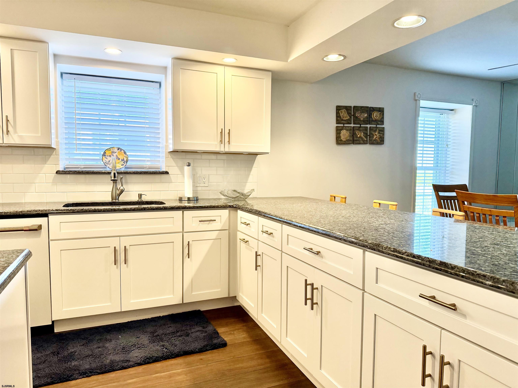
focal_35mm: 24
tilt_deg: -4.0
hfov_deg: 71.6
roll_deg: -0.2
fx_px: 359
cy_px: 194
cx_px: 259
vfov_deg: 56.8
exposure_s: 1/139
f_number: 1.78
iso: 200
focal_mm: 6.76
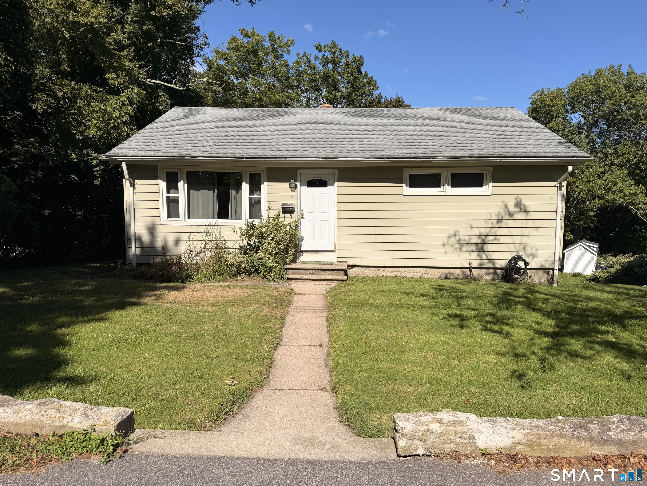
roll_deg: +0.0
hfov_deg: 71.6
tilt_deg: -6.2
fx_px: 449
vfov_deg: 56.8
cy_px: 243
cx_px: 324
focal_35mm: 24
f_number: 1.78
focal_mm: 6.76
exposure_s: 1/6711
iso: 80
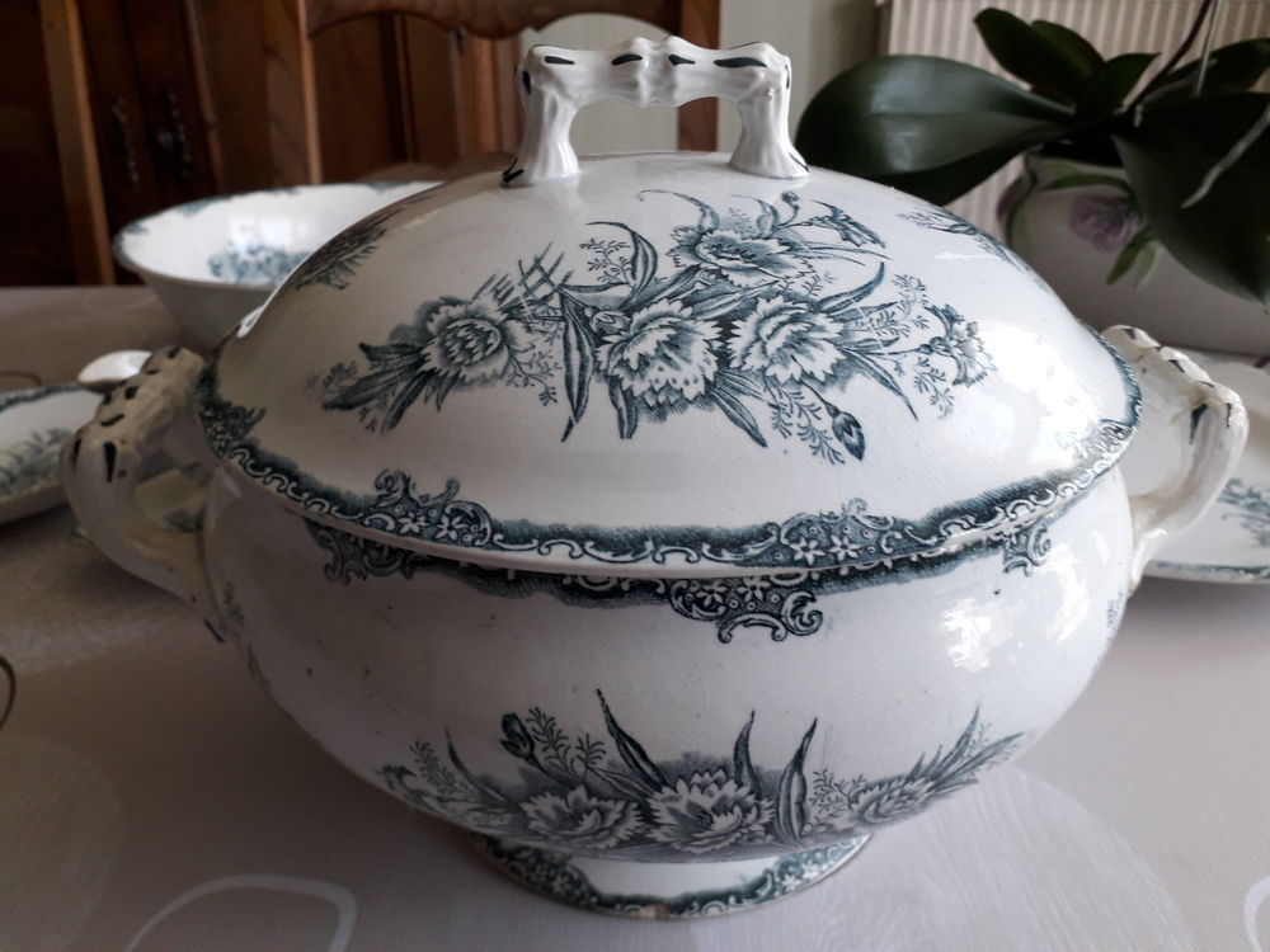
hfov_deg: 65.3
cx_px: 635
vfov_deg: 51.4
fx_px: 991
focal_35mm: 27
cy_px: 476
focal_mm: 3.6
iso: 100
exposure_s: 1/50
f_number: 1.9
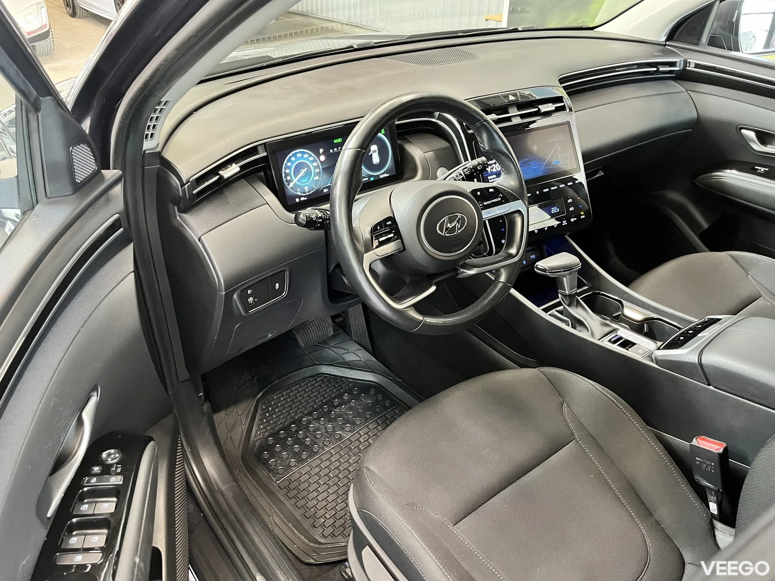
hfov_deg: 67.3
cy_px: 290
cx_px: 388
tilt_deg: -34.9
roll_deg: -0.1
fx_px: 582
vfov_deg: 53.1
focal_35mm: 26
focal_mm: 5.1
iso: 500
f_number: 1.6
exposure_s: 1/33
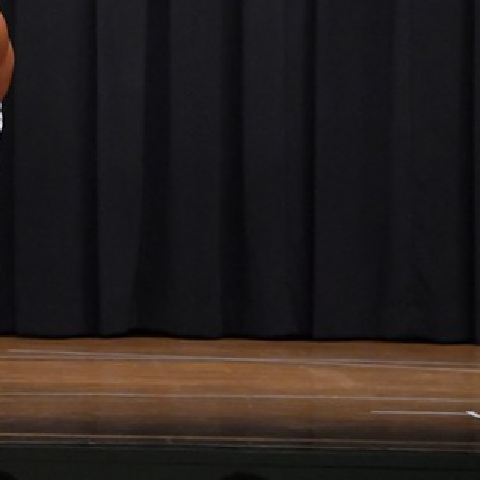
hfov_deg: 4.2
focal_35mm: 418
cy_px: 109
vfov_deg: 4.2
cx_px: -99
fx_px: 6558
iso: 8000
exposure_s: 1/400
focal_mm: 135
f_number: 5.6
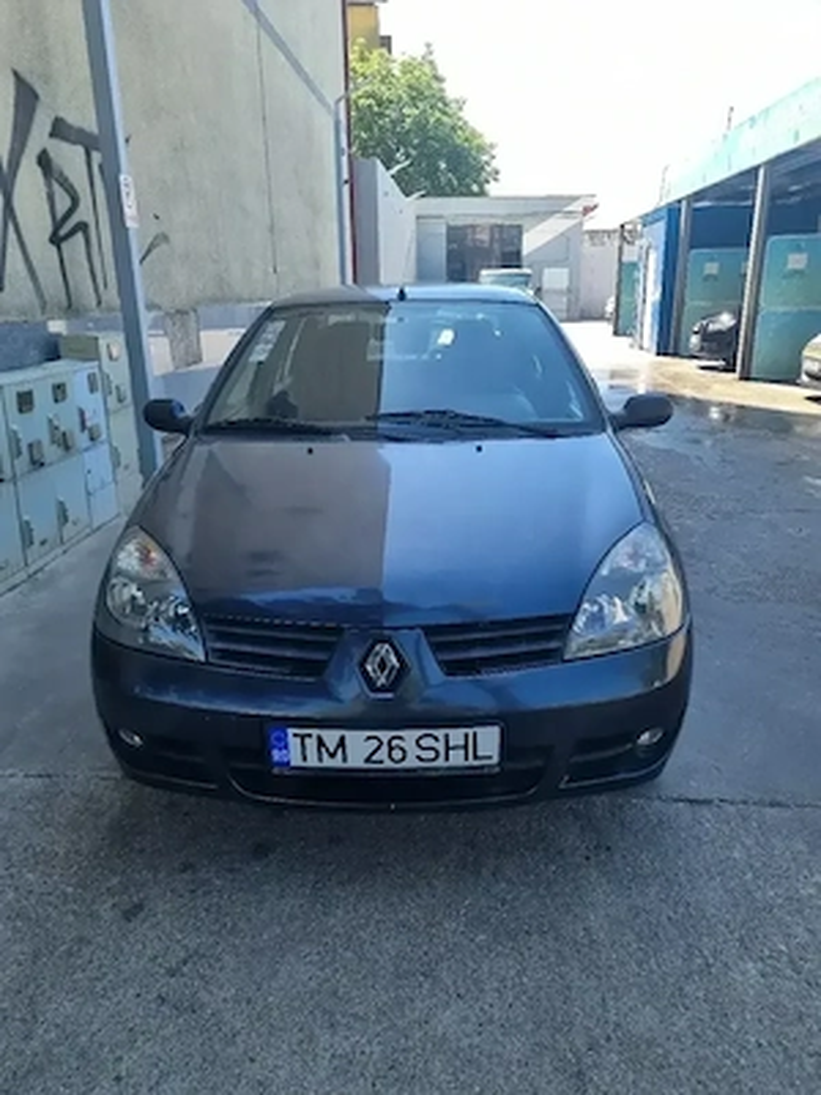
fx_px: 822
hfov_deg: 53.1
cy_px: 548
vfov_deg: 67.3
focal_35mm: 26
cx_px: 410
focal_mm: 5.4
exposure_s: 1/588
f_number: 1.8
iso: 50
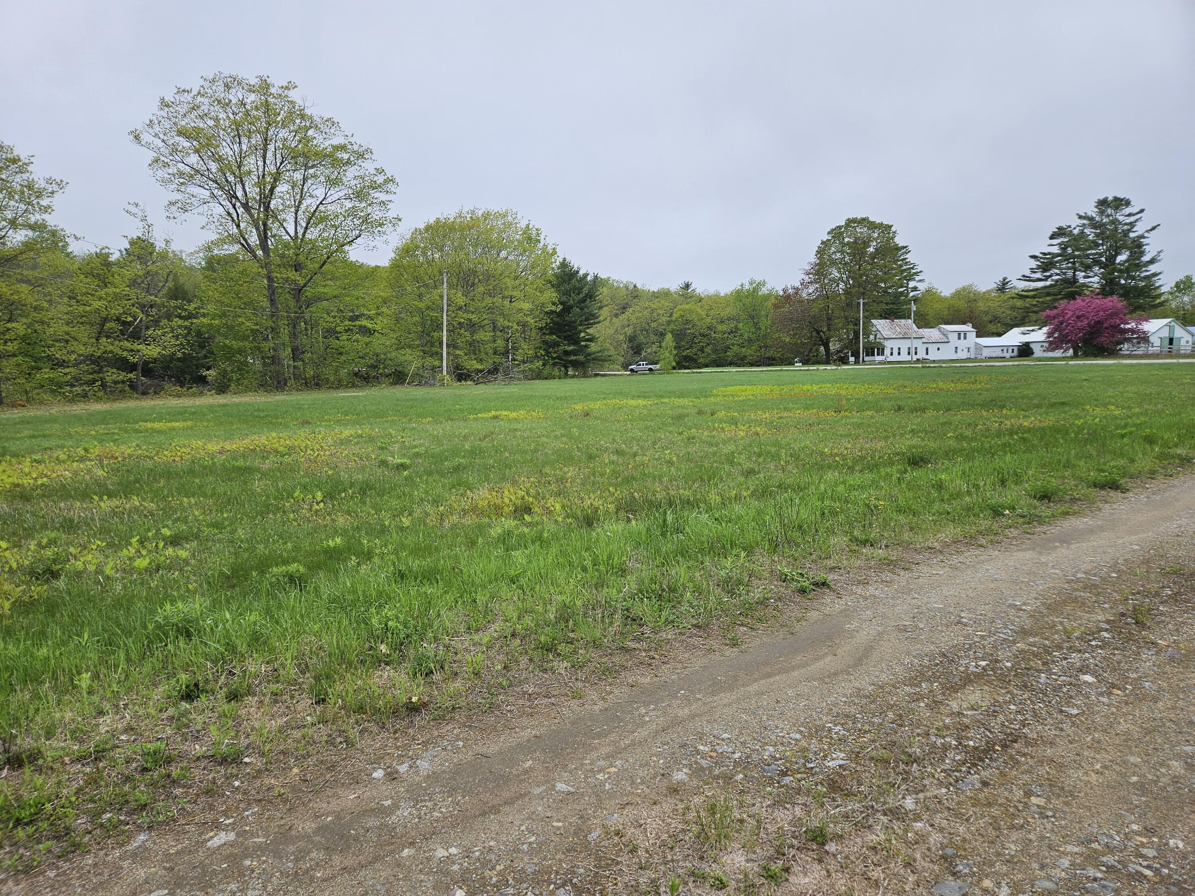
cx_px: 598
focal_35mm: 23
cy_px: 448
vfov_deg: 58.9
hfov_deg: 73.9
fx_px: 794
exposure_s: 1/1343
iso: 25
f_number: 1.8
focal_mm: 5.4
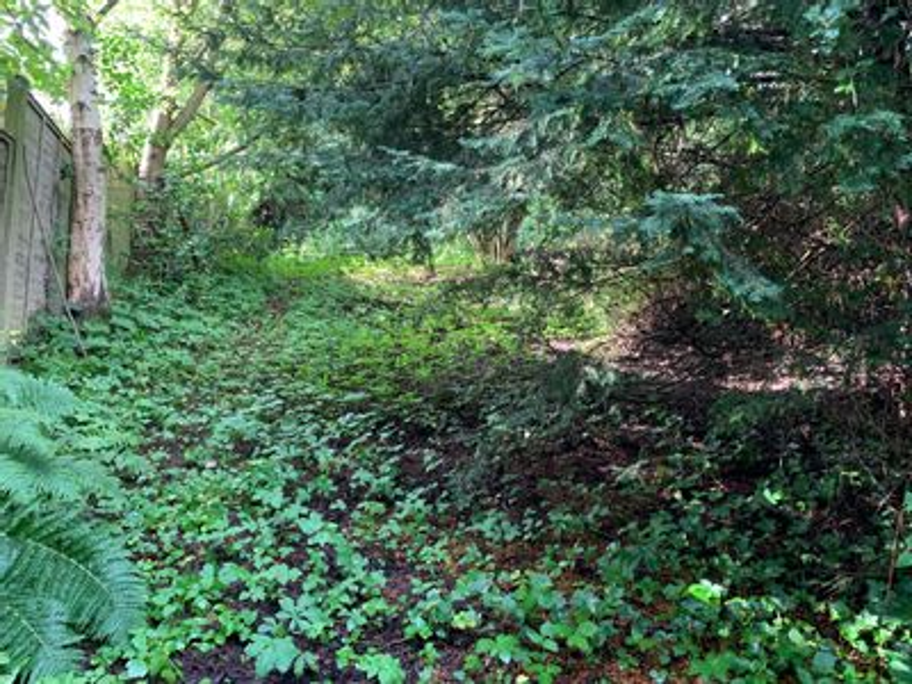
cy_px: 342
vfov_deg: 53.1
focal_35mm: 26
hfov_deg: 67.3
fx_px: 685
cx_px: 456
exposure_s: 1/60
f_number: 1.8
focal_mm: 4.25
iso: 160
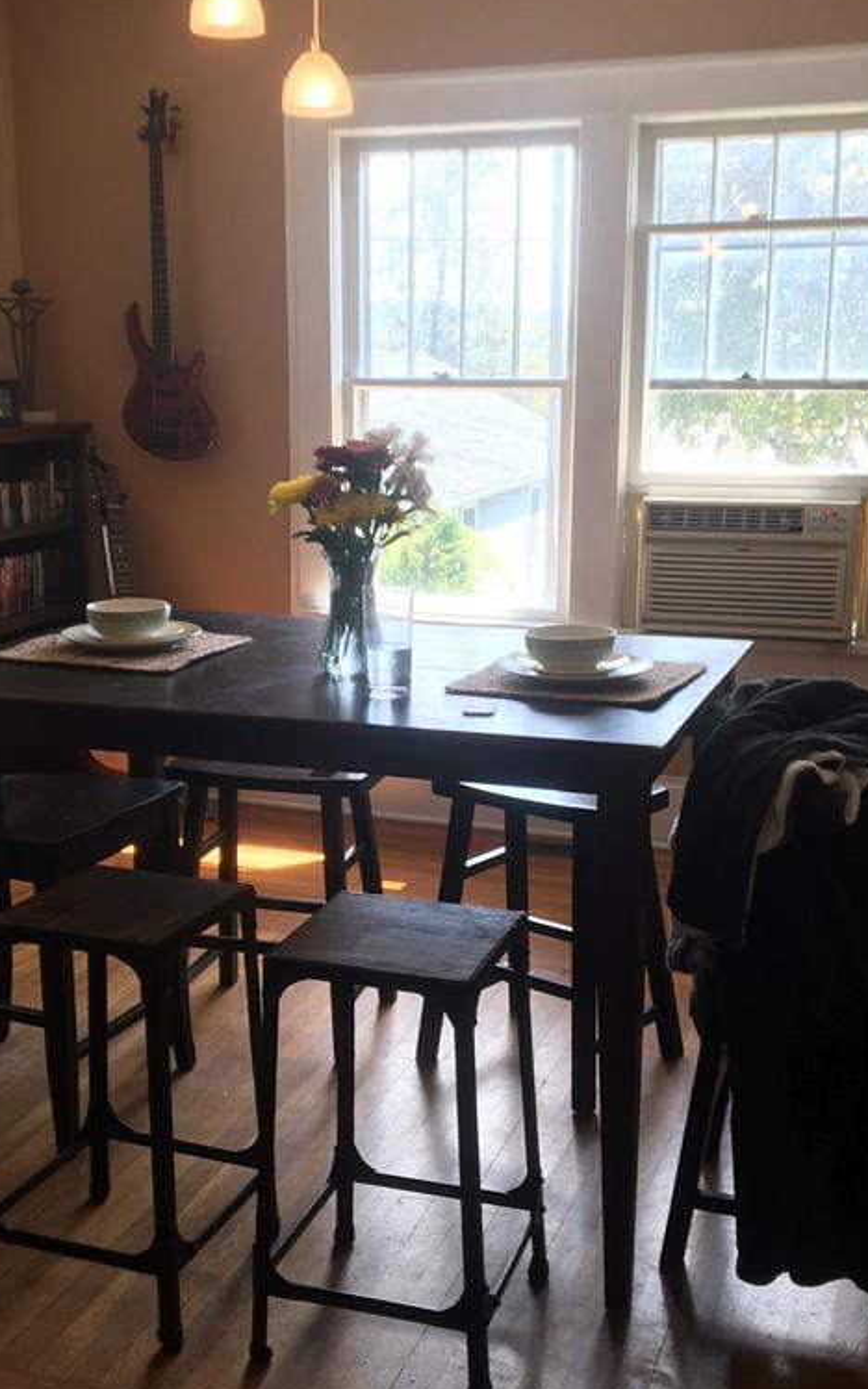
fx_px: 1590
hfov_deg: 30.5
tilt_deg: -11.7
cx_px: 415
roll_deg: -0.1
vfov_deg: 47.2
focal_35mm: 42
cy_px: 686
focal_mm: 4.15
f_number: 2.2
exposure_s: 1/60
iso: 25
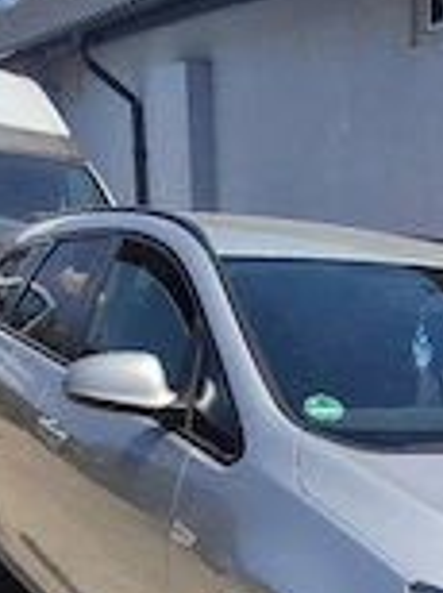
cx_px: 501
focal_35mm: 65
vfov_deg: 27.8
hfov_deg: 21.3
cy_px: 616
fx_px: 1112
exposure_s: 1/1250
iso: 50
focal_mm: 6.04
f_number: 1.9
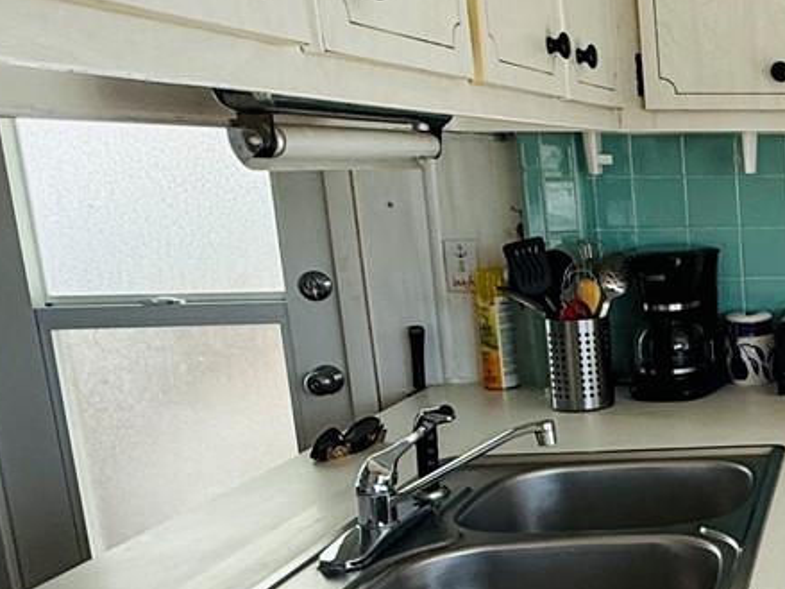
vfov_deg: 28.4
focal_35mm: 51
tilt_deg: -10.9
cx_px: 1032
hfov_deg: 29.7
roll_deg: -0.3
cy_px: 387
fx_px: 1156
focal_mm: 2.22
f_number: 2.2
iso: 125
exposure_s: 1/99
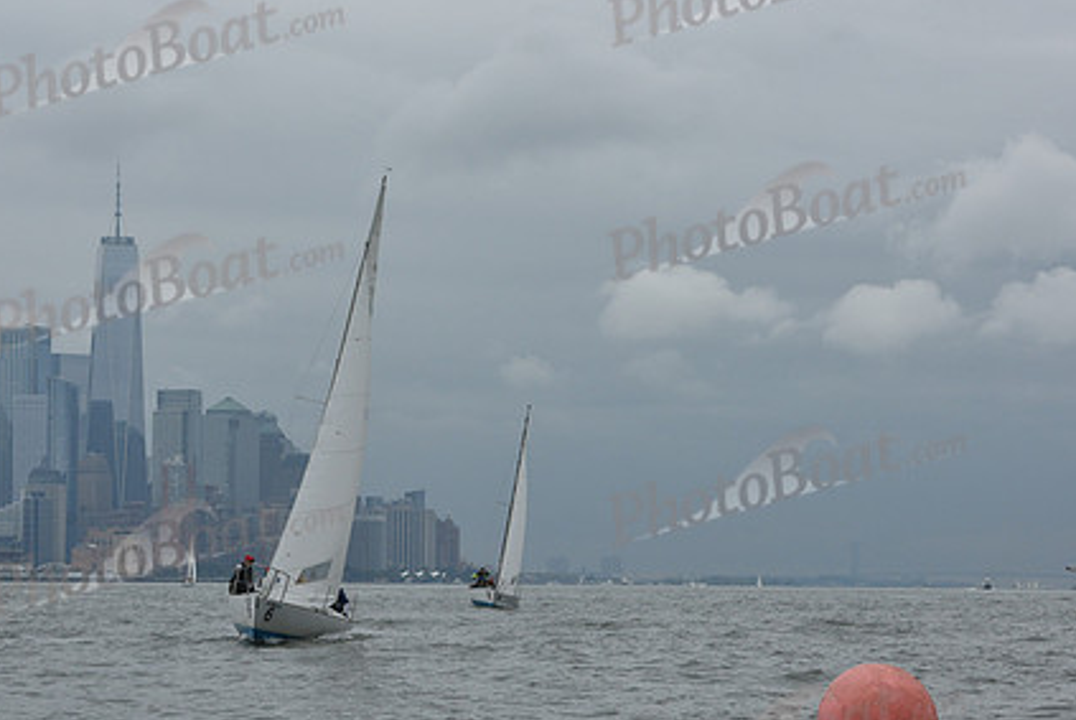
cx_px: 478
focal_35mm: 126
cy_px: 383
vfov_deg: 10.9
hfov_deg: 16.2
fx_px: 3770
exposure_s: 1/800
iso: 400
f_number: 9
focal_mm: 92
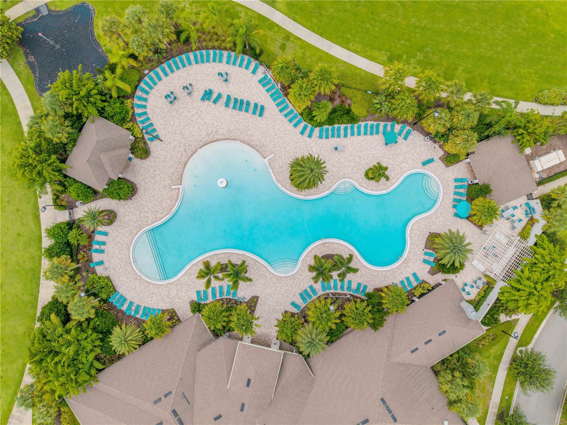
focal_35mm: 24
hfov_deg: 71.6
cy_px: 212
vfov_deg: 56.8
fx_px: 393
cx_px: 284
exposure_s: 1/320
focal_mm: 8.67
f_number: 1.8
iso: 120
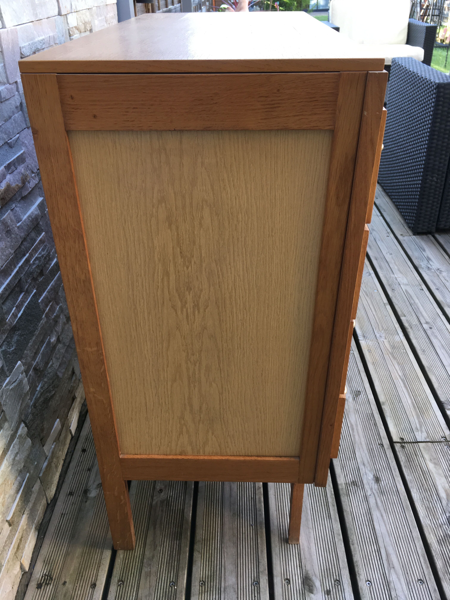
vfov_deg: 61.7
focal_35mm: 29
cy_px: 300
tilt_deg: -33.3
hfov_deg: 48.2
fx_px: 503
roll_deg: +2.0
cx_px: 225
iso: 40
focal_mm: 4.15
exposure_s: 1/100
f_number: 2.2
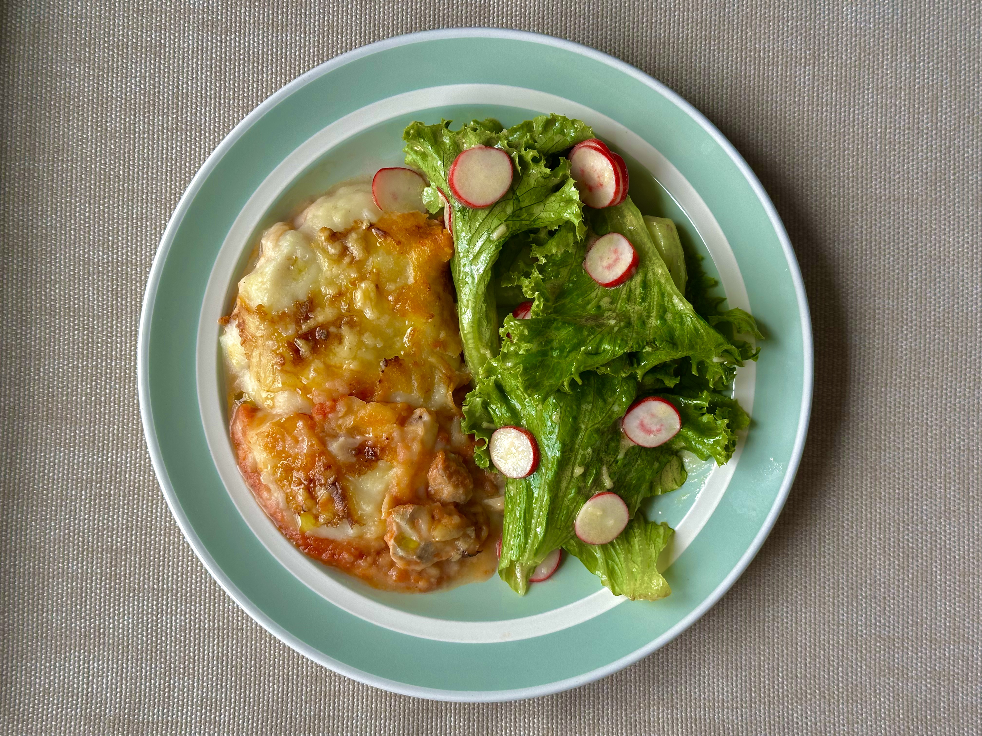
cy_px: 368
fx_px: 1362
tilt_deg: -86.9
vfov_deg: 30.3
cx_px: 491
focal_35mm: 48
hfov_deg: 39.7
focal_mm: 6.86
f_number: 1.78
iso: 50
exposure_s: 1/187
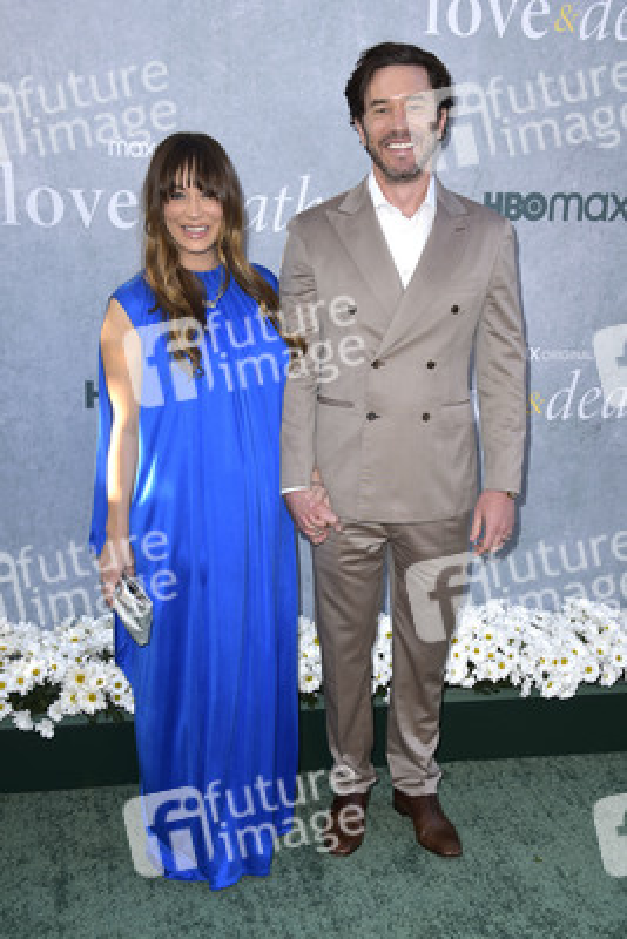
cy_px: 470
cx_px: 314
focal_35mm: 44
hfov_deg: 30.5
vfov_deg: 44.5
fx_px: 1148
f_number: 6.3
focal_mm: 44
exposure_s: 1/250
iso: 250
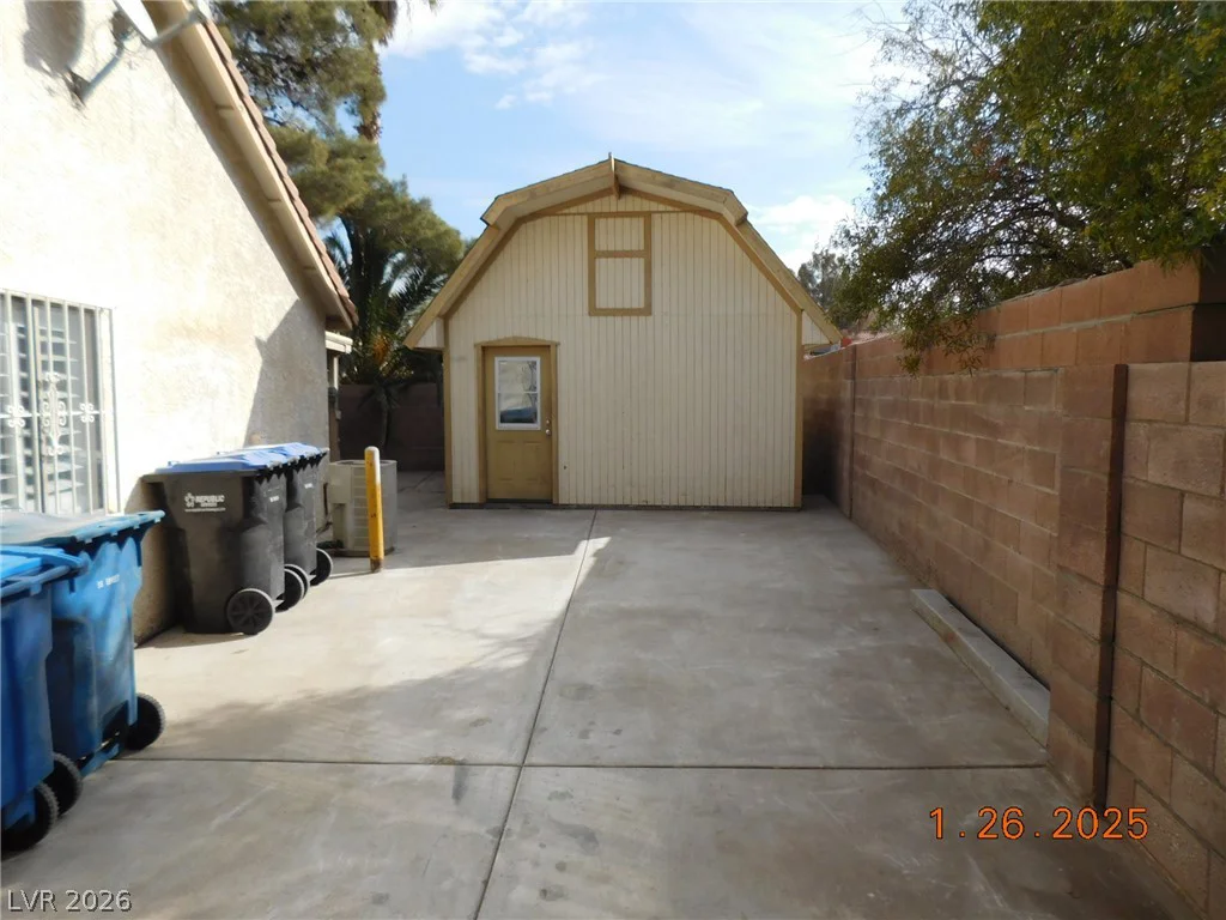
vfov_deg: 58.9
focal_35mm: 23
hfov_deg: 73.9
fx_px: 815
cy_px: 460
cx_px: 613
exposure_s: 1/1500
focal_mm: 4
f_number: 3
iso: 125
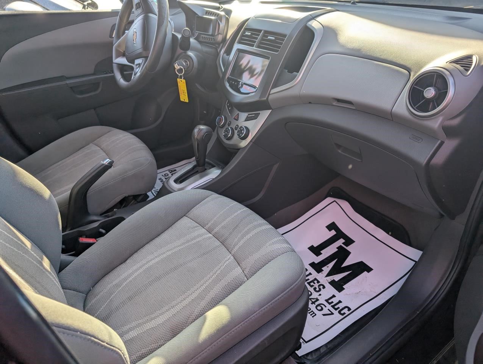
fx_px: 335
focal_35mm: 24
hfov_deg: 71.5
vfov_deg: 56.9
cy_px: 182
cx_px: 242
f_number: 1.68
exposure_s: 1/190
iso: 20
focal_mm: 6.9
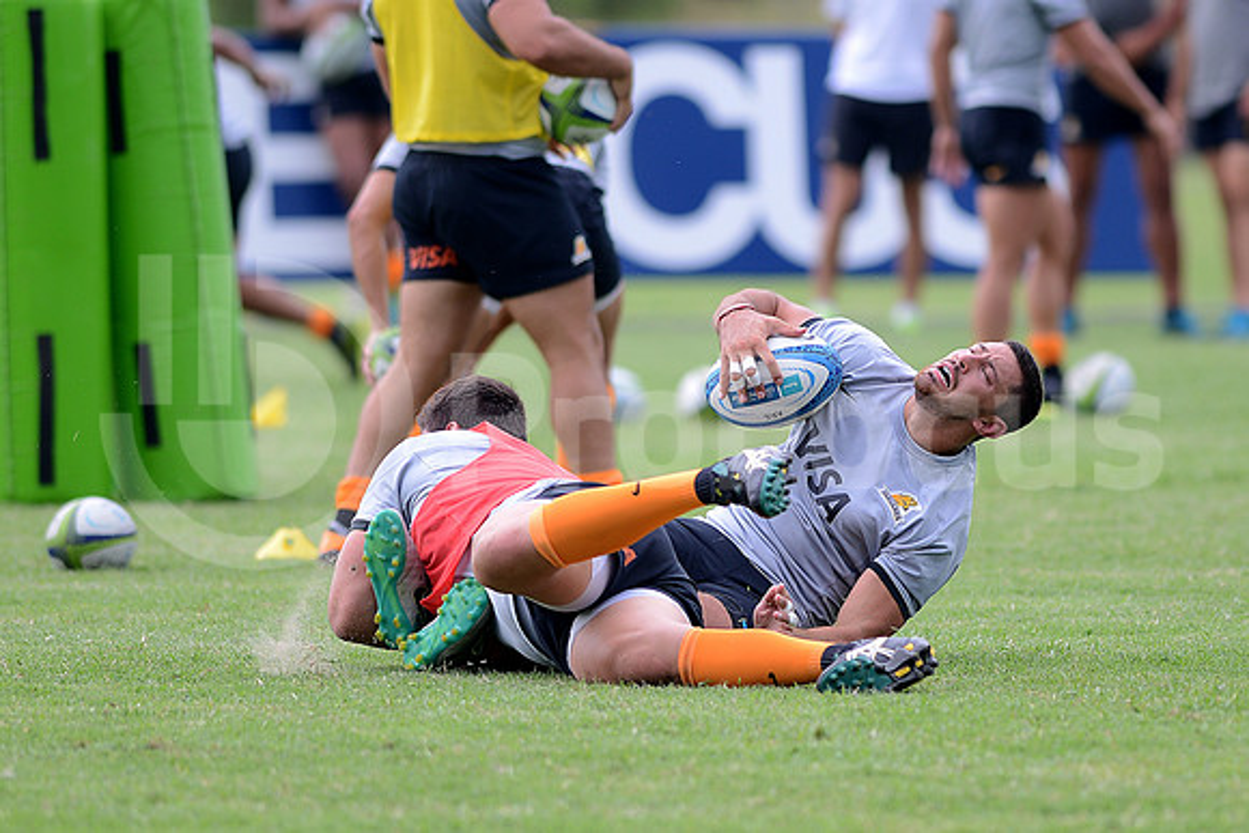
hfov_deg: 6.9
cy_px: 416
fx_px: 10410
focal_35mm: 300
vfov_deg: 4.6
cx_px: 624
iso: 200
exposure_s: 1/800
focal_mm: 300
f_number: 2.8
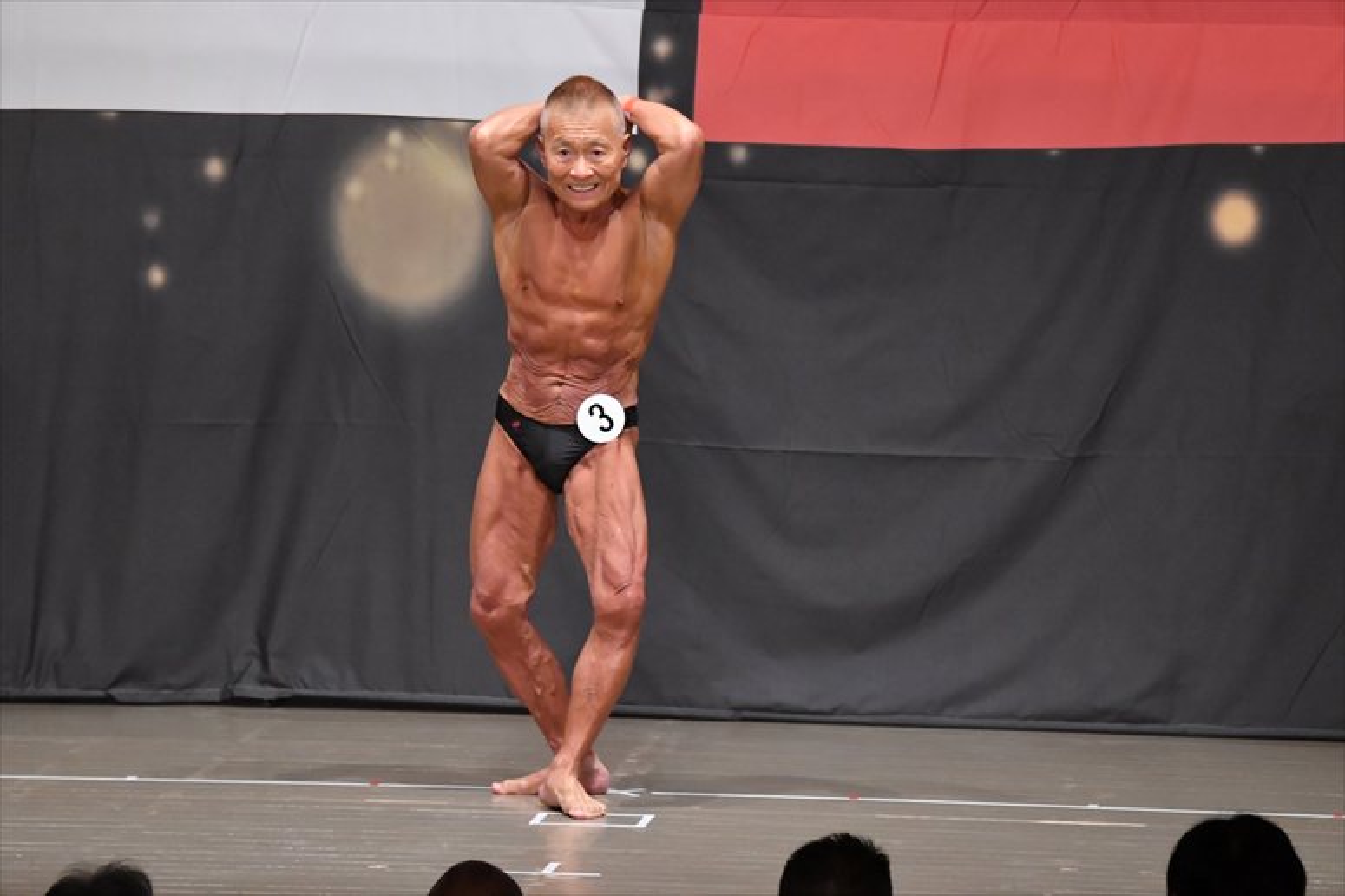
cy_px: 448
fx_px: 8962
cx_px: 672
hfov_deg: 8.6
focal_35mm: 240
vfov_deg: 5.7
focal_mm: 160
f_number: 5.6
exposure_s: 1/400
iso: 6400
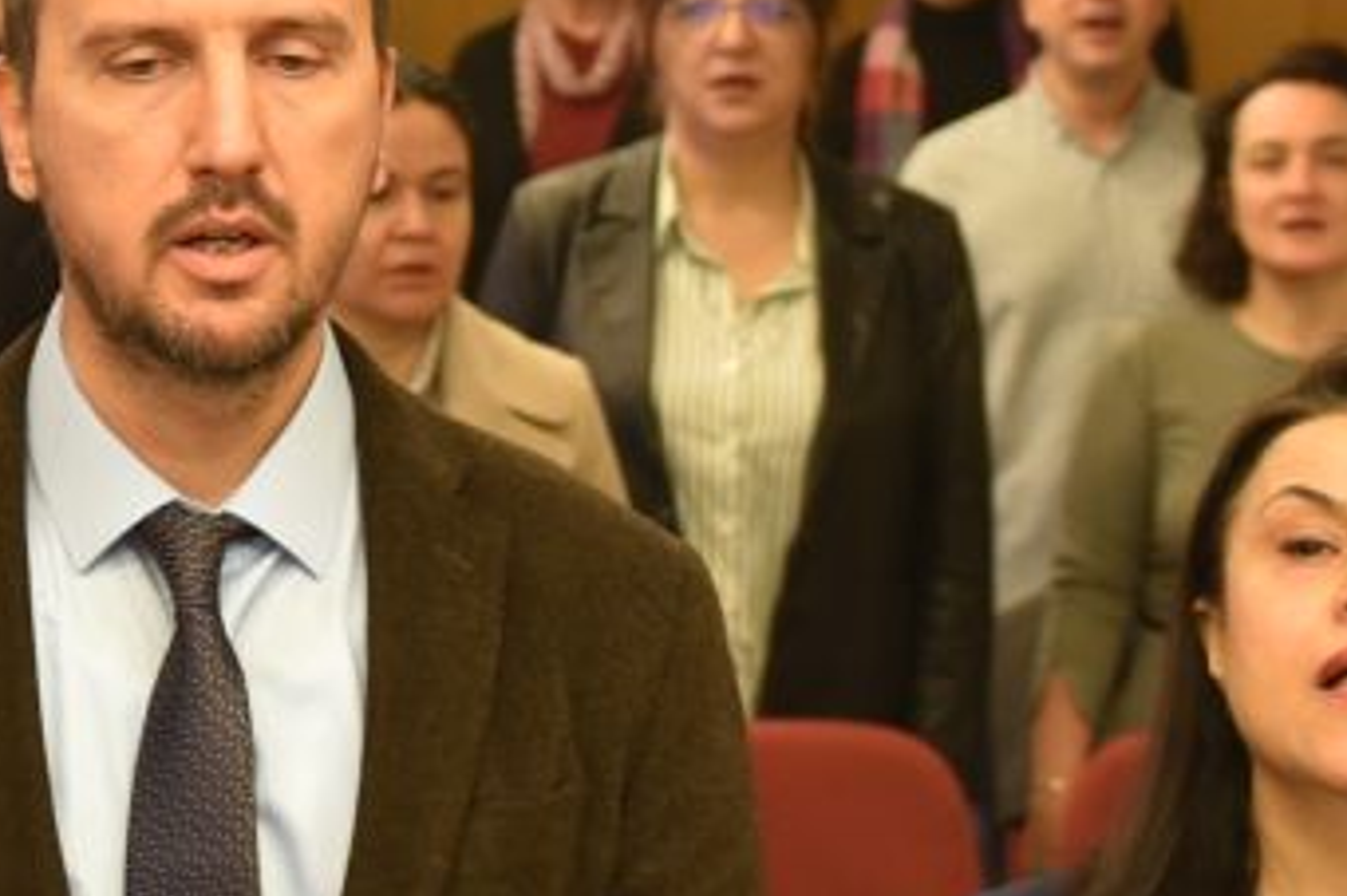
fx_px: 4787
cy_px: 197
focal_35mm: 128
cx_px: -95
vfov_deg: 10.7
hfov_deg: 15.6
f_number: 3.2
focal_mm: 29
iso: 800
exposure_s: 1/60
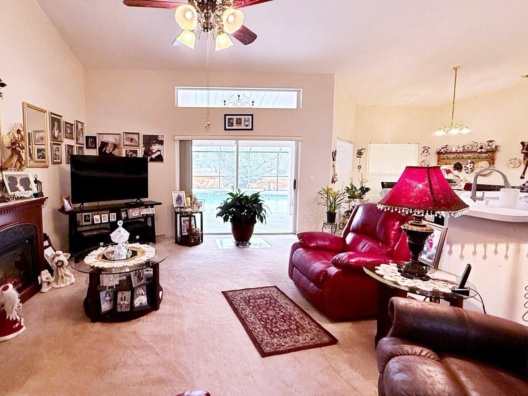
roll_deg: -0.3
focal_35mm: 17
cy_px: 188
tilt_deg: -4.4
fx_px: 259
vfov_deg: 74.7
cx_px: 210
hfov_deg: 89.8
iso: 400
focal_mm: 2.22
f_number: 2.2
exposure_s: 1/120
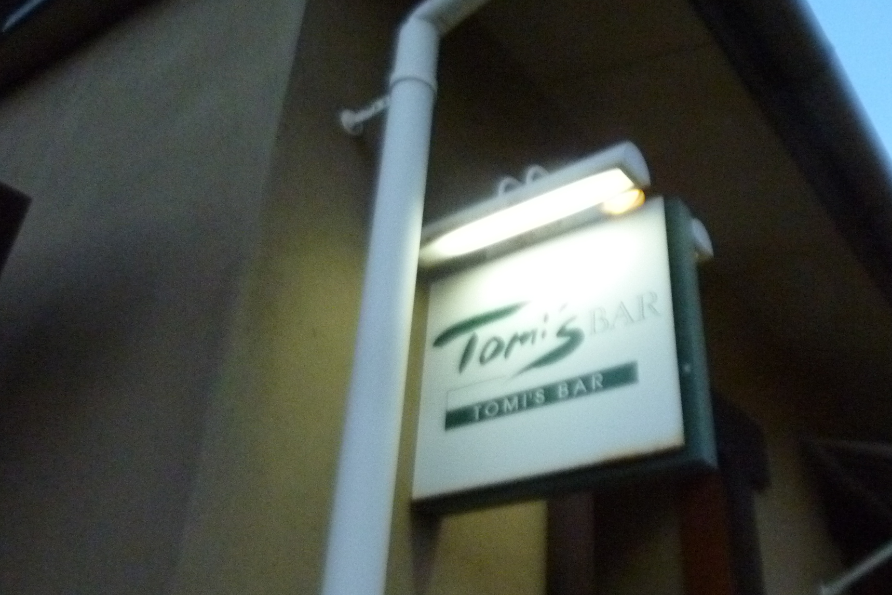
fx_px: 768
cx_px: 492
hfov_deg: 60.2
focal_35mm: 31
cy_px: 301
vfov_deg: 42.3
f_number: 3.3
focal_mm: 4.1
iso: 800
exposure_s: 1/60
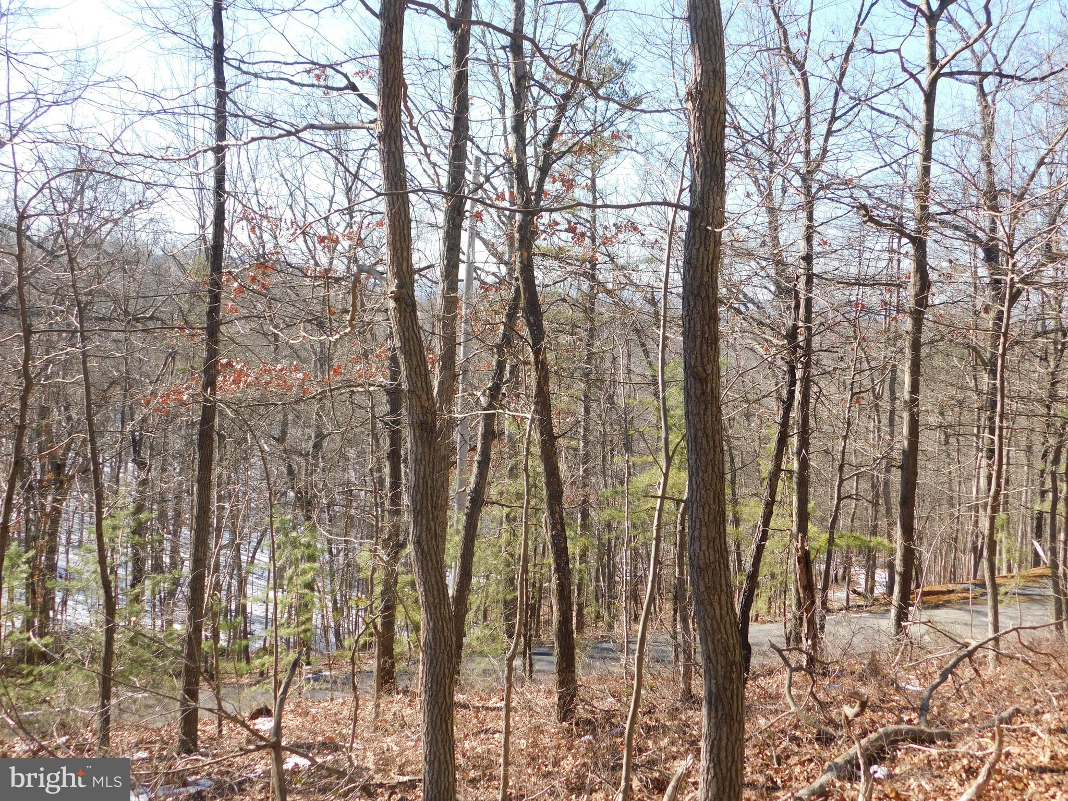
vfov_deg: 36.0
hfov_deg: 46.8
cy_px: 400
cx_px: 534
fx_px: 1234
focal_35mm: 40
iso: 125
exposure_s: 1/400
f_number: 3.6
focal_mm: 7.1
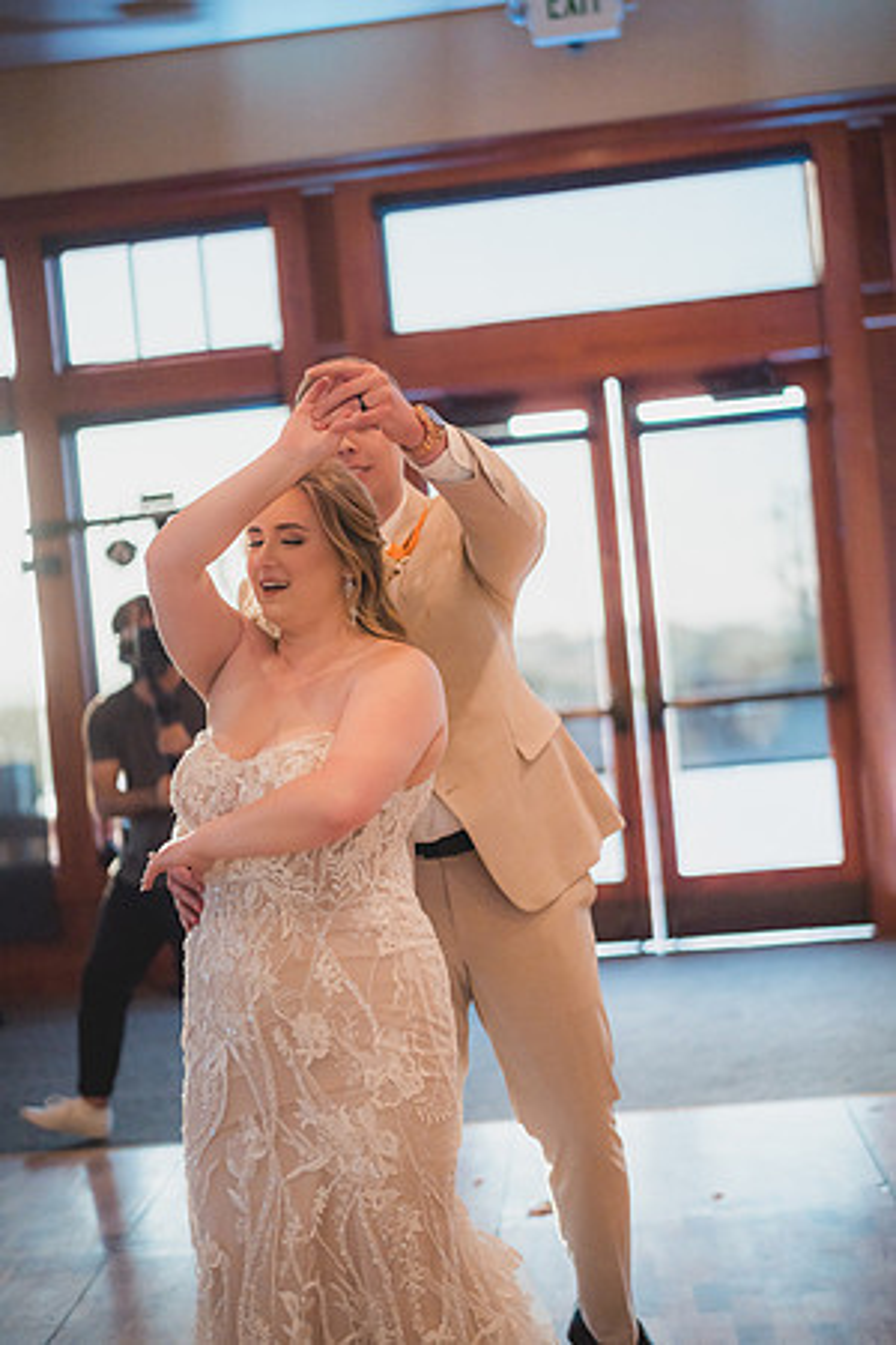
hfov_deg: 27.0
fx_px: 1867
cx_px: 448
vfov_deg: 39.6
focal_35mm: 50
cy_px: 672
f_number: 1.4
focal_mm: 50
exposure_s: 1/3200
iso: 1250
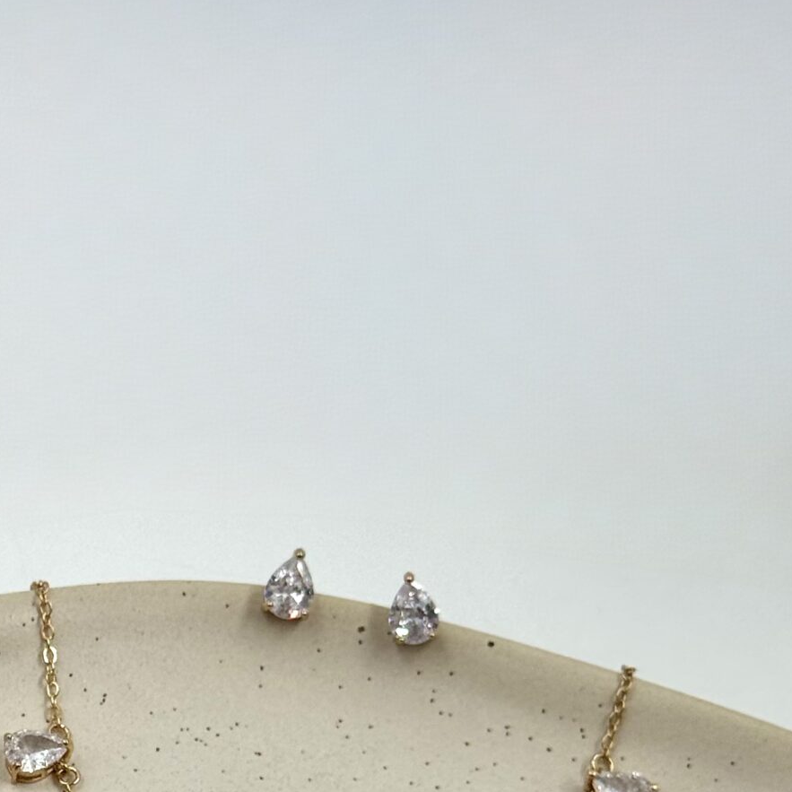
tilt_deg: -50.4
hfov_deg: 13.9
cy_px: 822
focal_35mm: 123
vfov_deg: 13.9
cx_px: -21
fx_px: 3184
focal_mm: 6.76
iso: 64
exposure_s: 1/1238
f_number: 1.78
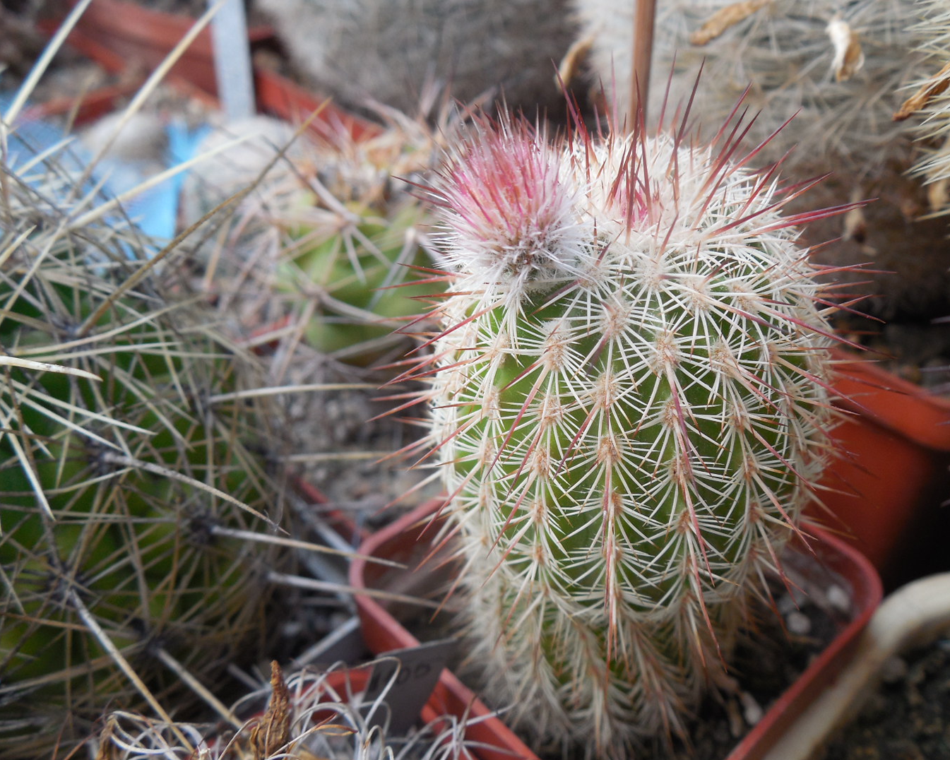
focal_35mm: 36
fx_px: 1012
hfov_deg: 50.2
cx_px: 529
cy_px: 390
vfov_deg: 41.2
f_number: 3.6
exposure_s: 1/80
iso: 125
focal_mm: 5.6
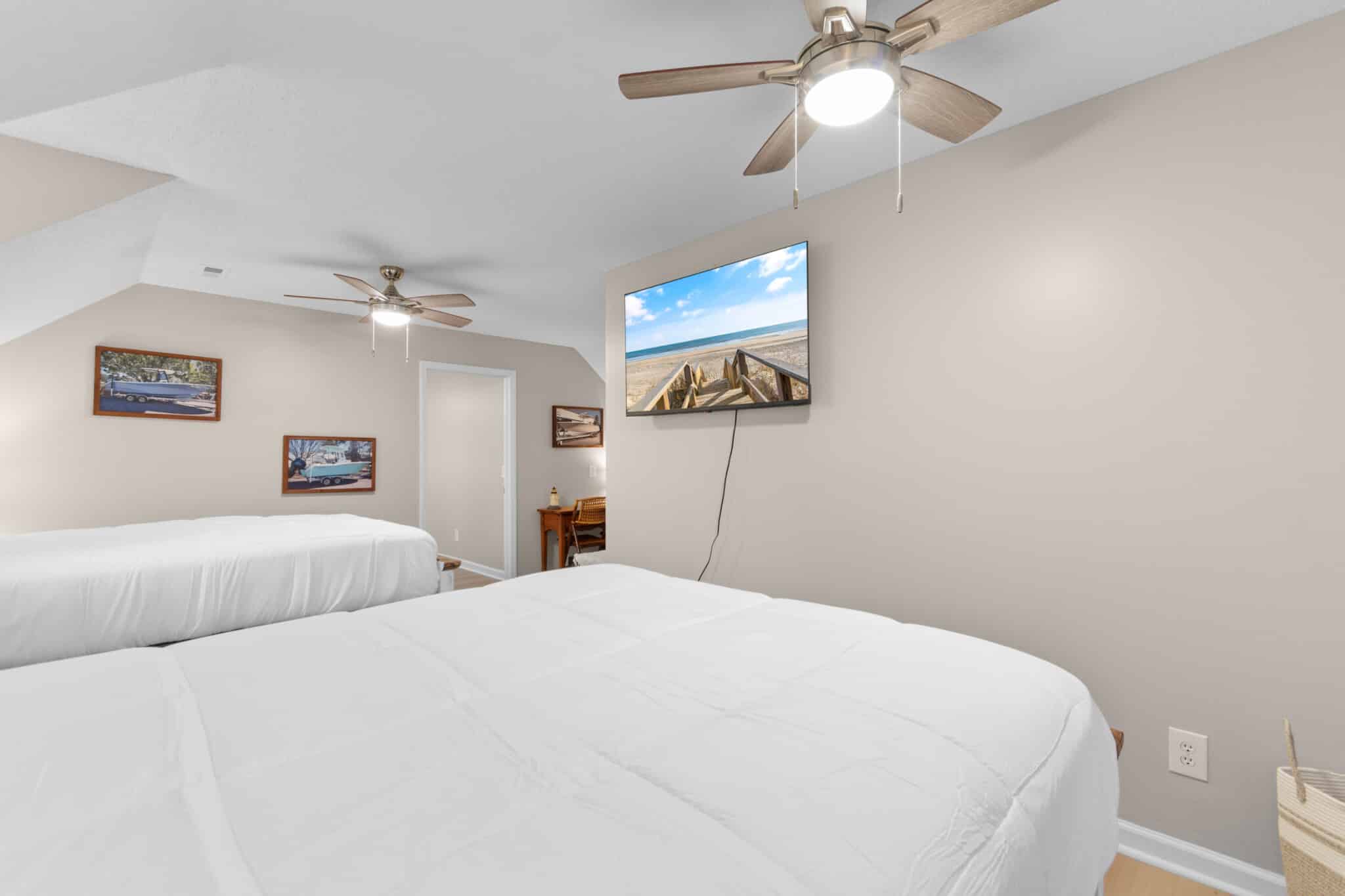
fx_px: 560
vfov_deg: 77.3
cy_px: 448
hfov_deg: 100.4
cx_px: 672
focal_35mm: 15
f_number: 4.5
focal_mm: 10
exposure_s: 1/3
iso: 100
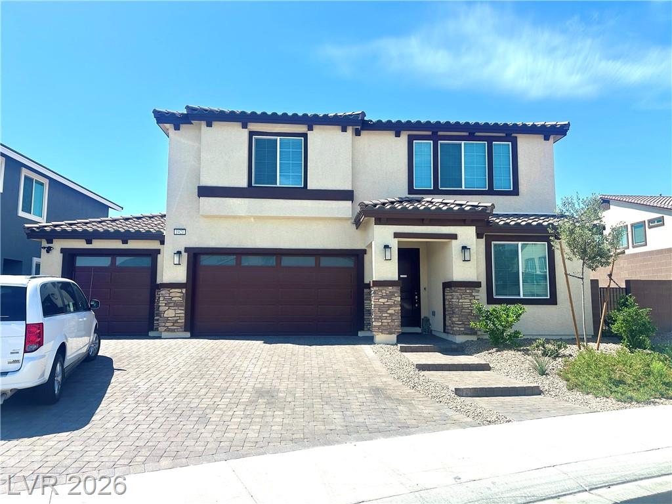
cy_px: 252
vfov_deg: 56.8
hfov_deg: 71.6
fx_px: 466
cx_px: 336
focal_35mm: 24
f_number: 1.78
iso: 80
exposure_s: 1/3861
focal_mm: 6.86
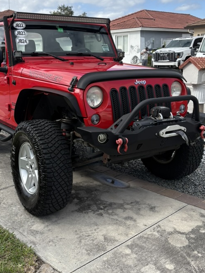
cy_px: 114
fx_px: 316
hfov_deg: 35.7
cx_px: 74
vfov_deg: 46.6
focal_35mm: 40
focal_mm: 5.96
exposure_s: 1/2451
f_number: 1.6
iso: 50
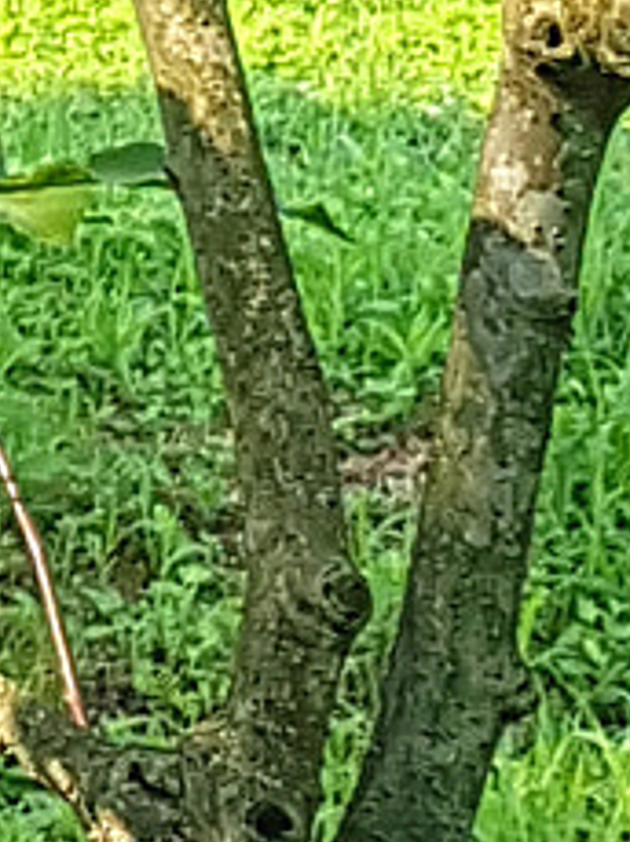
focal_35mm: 181
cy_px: -242
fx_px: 4400
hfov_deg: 7.4
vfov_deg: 10.7
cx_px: -1106
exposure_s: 1/501
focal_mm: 4.2
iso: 50
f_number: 1.7
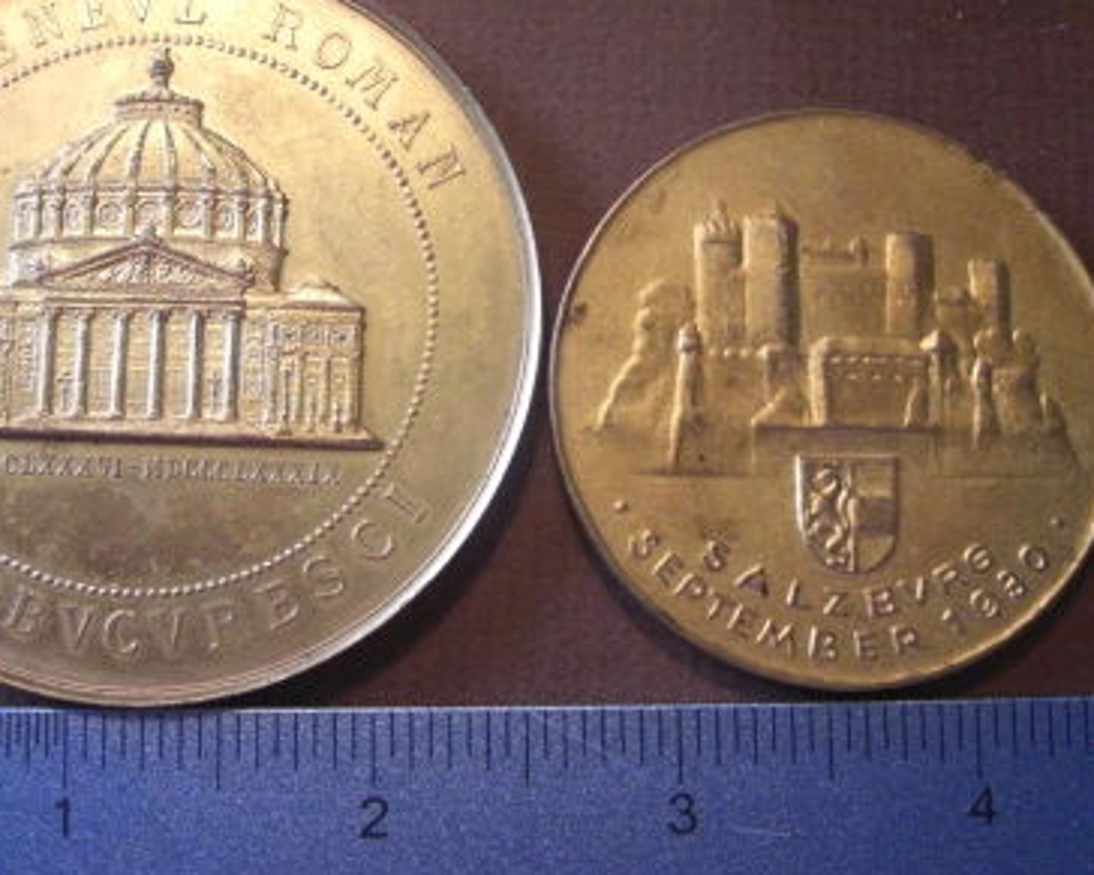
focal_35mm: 51
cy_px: 389
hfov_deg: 36.6
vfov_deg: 29.7
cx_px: 469
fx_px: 1651
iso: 800
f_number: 2.8
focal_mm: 7.9
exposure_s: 1/100
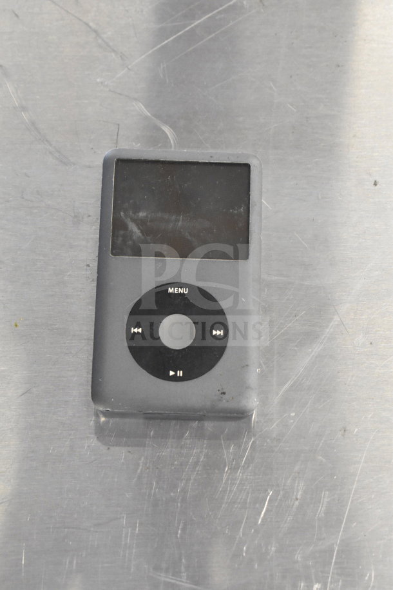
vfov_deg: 24.6
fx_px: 1351
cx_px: 196
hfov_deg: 16.6
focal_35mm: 82
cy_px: 295
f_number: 5.6
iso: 4000
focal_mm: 55
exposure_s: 1/100
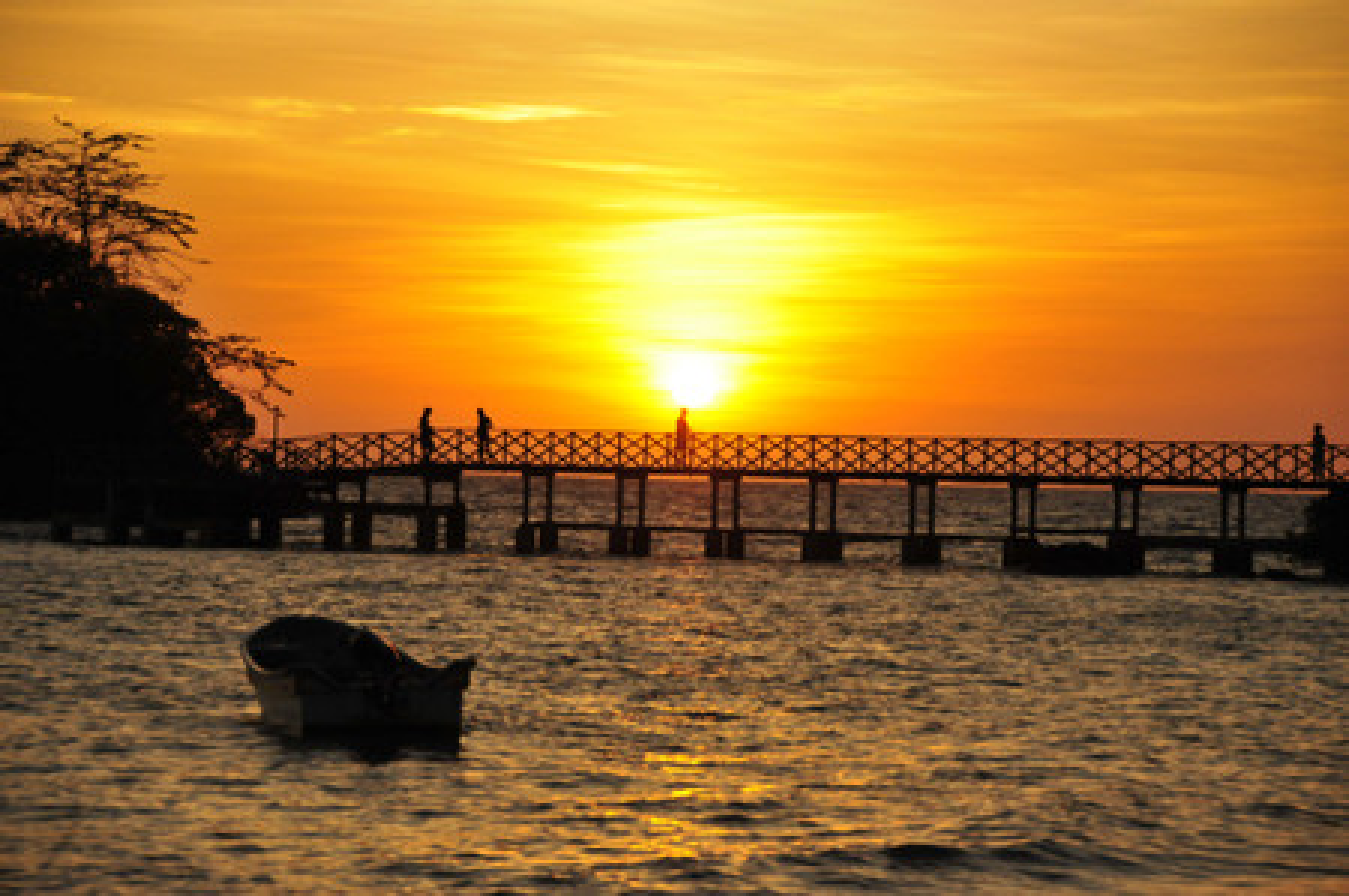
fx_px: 5053
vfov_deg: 10.1
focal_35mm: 135
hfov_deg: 15.2
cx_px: 674
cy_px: 448
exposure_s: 1/3200
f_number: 5.3
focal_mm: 90
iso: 1000
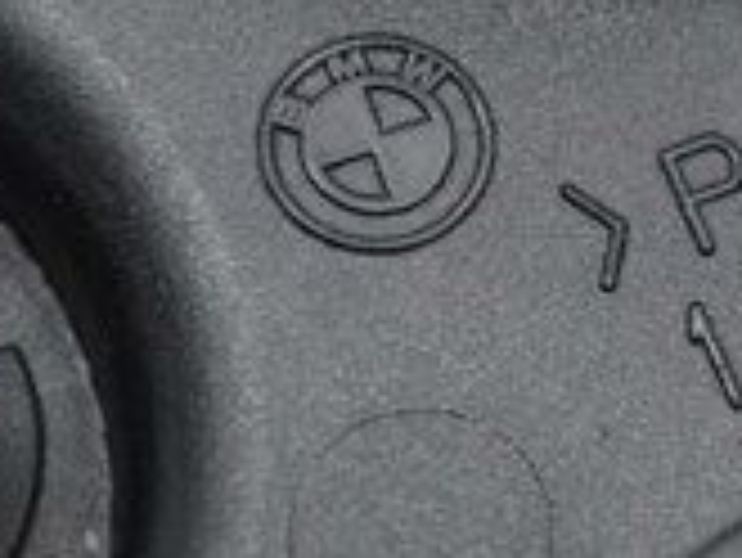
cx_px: 1084
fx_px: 6604
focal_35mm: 308
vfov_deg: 4.8
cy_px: 90
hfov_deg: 6.4
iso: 1000
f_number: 5.6
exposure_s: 1/60
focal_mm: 55
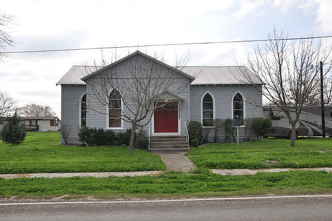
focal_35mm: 32
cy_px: 110
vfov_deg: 41.6
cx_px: 166
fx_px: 290
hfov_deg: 59.6
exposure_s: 1/200
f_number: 10
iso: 200
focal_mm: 21
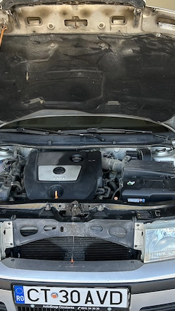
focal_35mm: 39
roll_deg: +0.6
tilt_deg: -16.5
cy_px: 156
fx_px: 322
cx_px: 89
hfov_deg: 30.4
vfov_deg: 51.6
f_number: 1.5
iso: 40
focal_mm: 5.7
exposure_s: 1/128
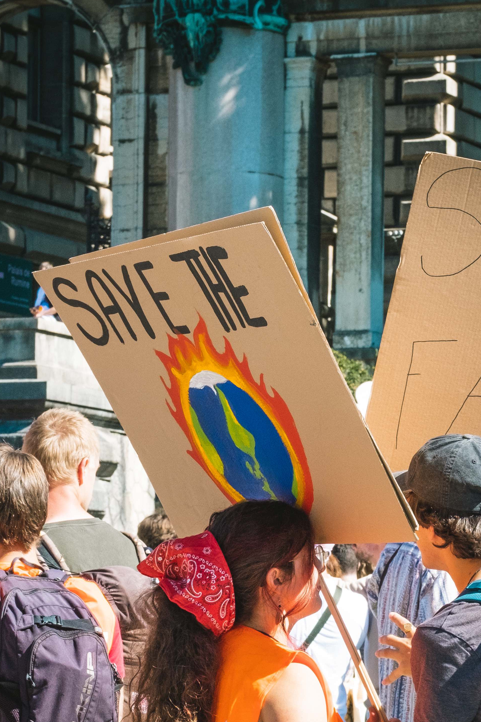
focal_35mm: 156
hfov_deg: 8.8
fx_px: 3127
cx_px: 412
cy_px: 497
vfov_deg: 13.1
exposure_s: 1/320
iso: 250
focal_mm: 50
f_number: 10
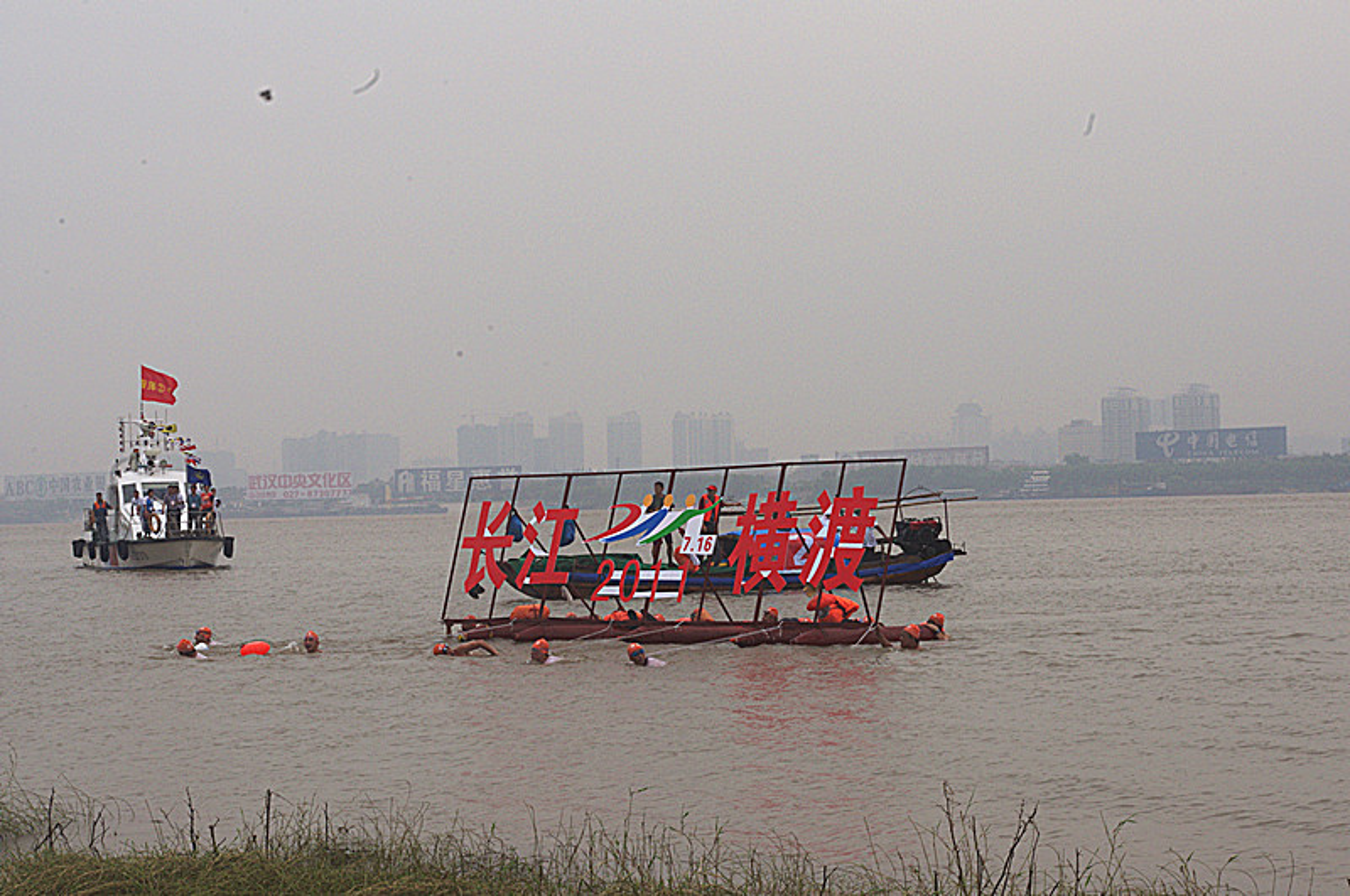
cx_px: 675
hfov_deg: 24.8
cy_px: 448
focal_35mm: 82
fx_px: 3071
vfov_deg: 16.6
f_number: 20
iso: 200
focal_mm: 55
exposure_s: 1/125
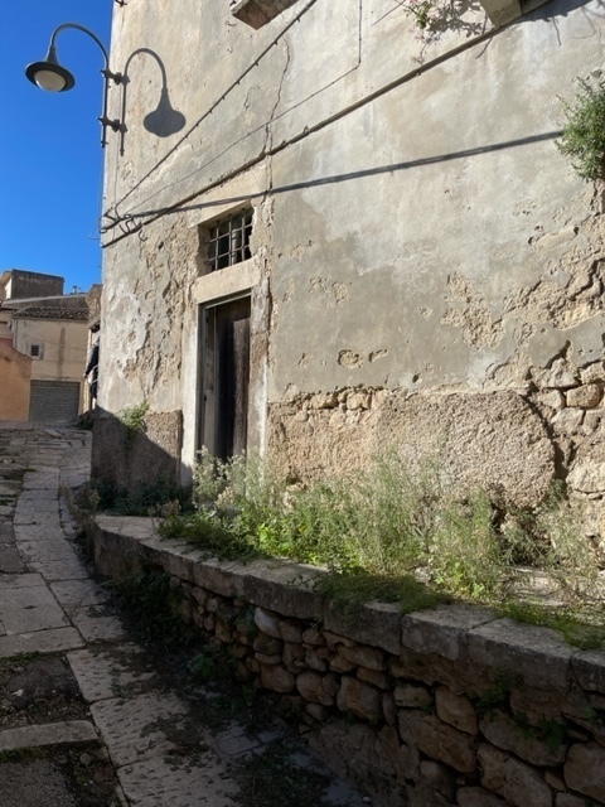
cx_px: 302
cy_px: 404
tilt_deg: +5.4
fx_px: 606
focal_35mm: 26
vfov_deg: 67.3
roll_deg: -1.3
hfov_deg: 53.1
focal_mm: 5.1
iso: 32
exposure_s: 1/3788
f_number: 1.6
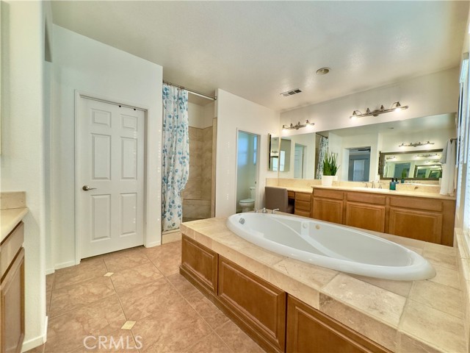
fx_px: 190
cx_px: 235
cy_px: 176
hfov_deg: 102.1
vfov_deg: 85.7
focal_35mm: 14
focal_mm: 2.22
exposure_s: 1/120
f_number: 2.2
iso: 160
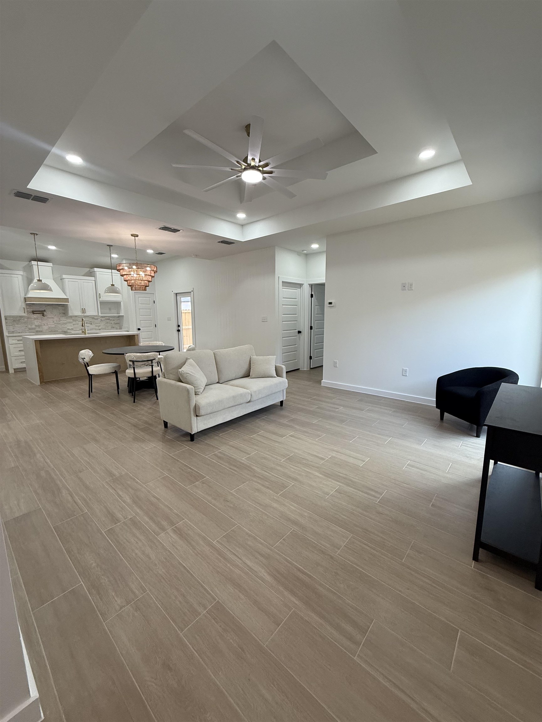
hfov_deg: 85.7
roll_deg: +0.5
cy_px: 361
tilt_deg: -8.4
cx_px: 271
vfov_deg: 102.1
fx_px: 292
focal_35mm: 14
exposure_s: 1/120
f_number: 2.2
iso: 160
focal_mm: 2.22
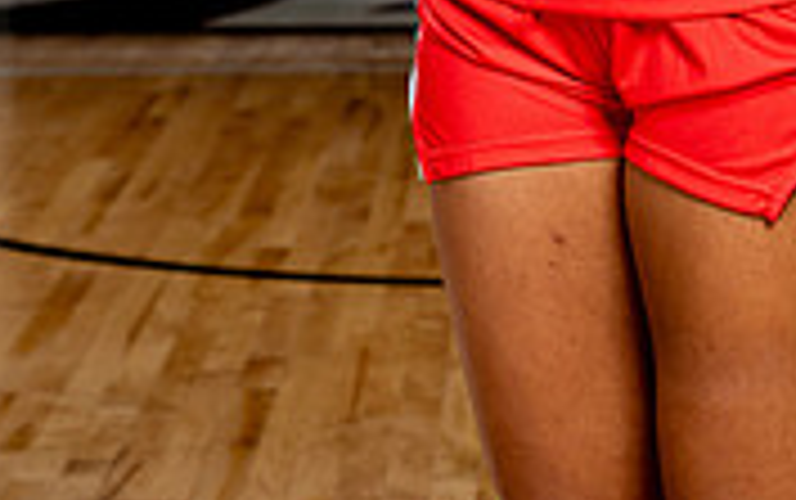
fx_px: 3431
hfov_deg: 13.2
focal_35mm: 158
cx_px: 648
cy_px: -509
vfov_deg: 7.9
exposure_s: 1/250
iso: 200
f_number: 5.6
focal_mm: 61
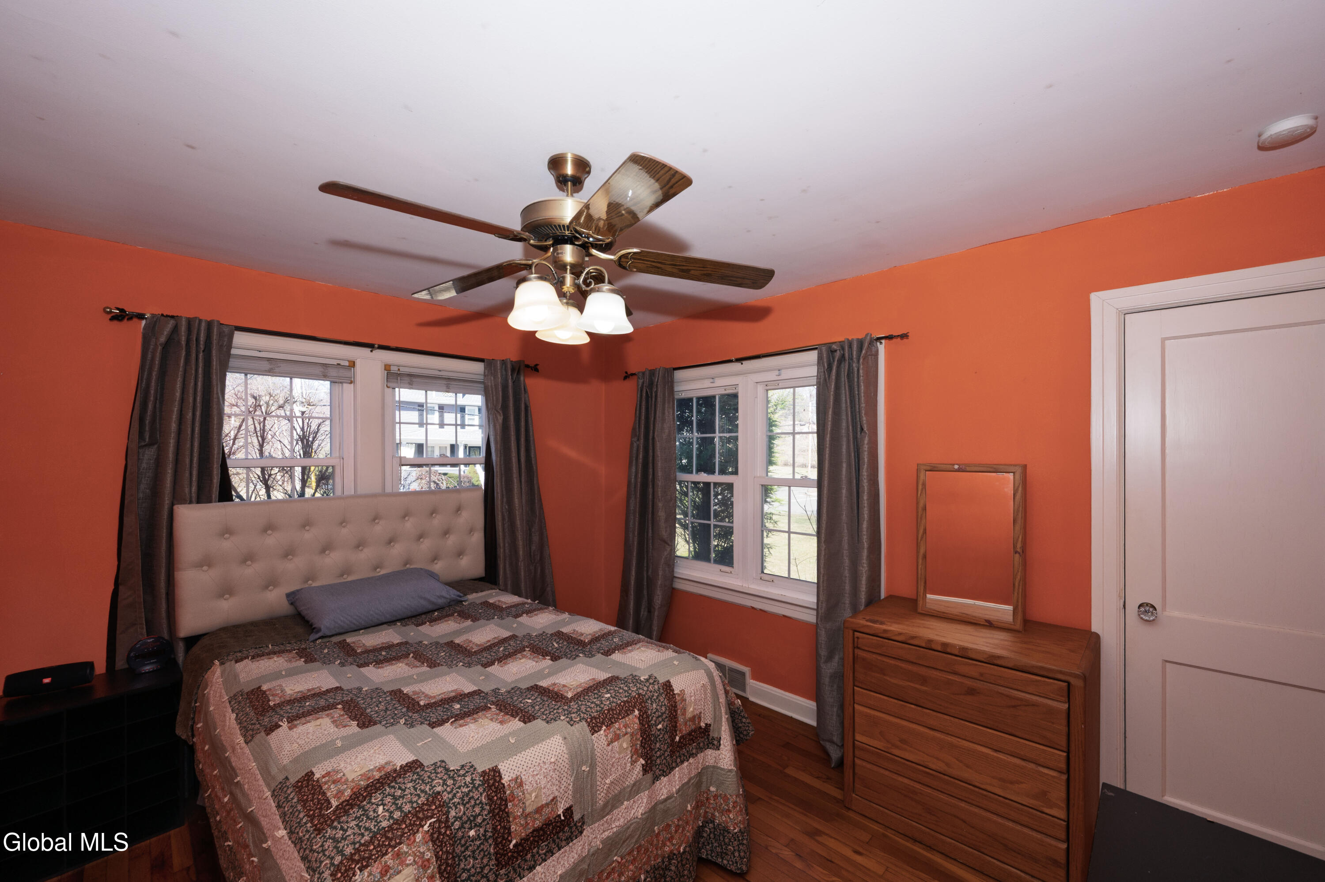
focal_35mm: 14
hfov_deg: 104.3
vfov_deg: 81.1
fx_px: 515
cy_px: 441
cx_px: 662
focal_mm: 14
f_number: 11
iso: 400
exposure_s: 1/90
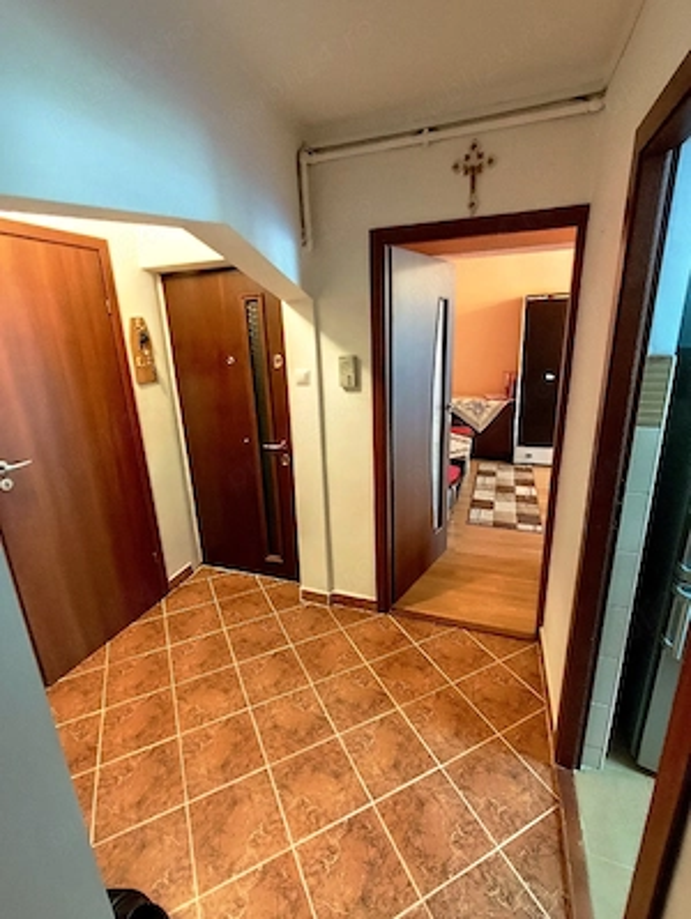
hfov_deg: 78.2
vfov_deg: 94.4
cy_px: 460
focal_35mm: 16
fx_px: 425
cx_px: 346
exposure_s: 1/20
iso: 500
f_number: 2.2
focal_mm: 1.65
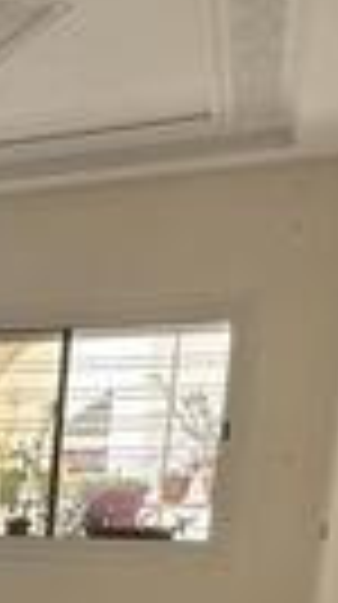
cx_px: -419
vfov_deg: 26.0
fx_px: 1168
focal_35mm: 73
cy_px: 720
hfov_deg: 13.2
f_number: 2.2
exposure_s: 1/99
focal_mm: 2.22
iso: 50
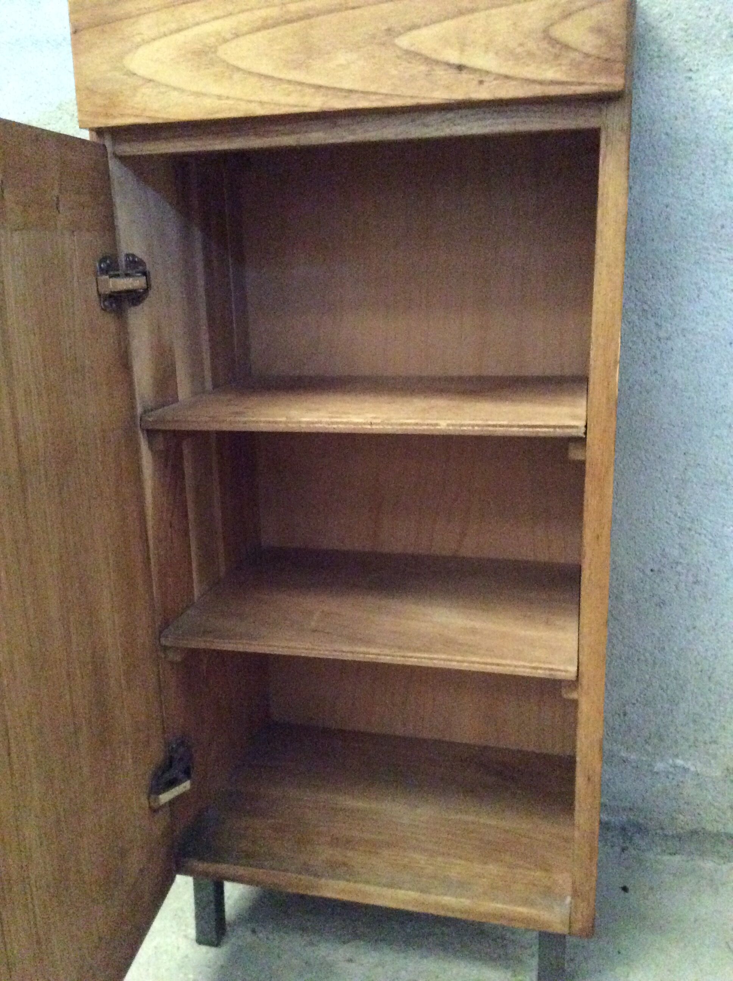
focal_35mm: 32
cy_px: 490
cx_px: 366
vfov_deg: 56.9
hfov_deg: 44.1
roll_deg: +2.4
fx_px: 906
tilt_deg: -14.3
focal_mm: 3.3
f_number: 2.4
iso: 800
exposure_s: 1/17
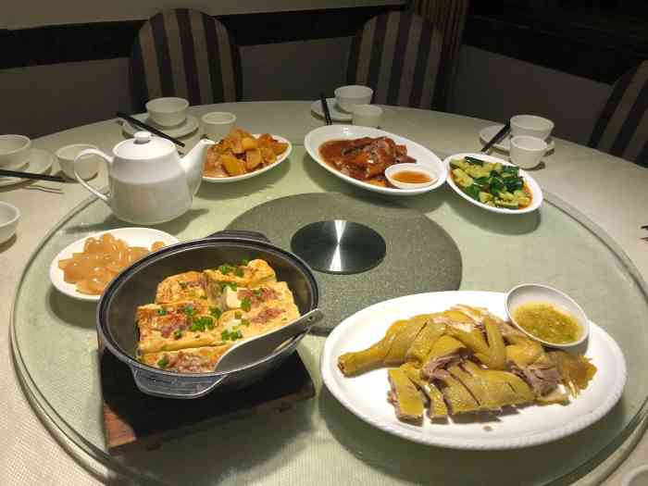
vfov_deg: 49.7
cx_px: 324
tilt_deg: -34.8
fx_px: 524
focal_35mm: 28
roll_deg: -2.1
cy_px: 243
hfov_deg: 63.4
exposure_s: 1/30
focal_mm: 3.99
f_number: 1.8
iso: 32
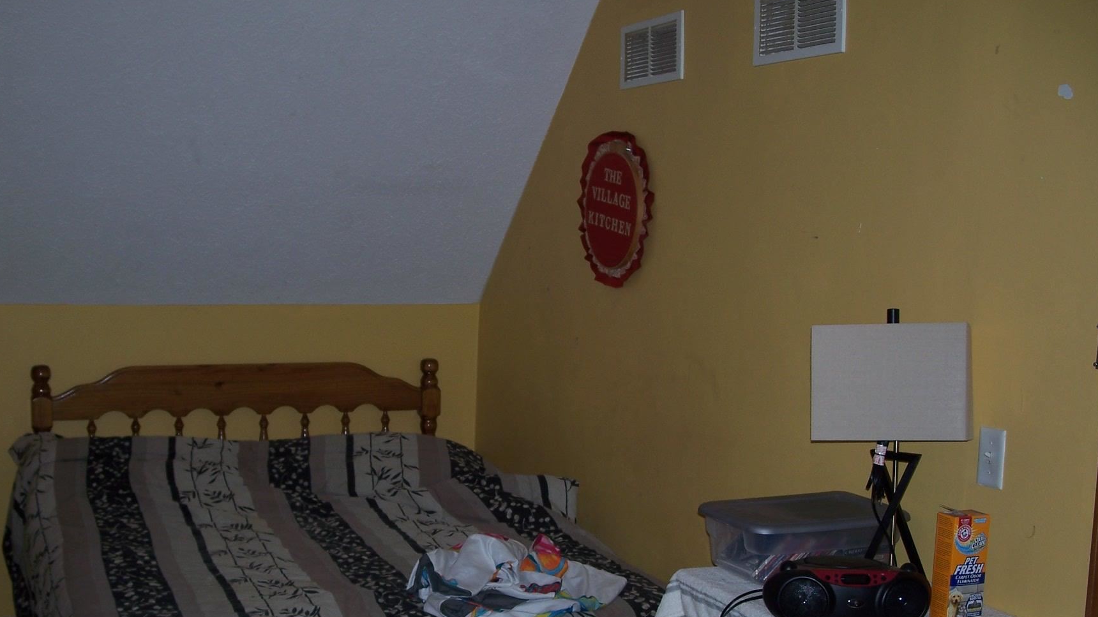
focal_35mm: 48
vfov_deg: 24.8
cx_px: 453
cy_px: 411
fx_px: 1397
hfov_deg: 42.7
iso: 64
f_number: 2.8
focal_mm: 7.8
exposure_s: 1/60
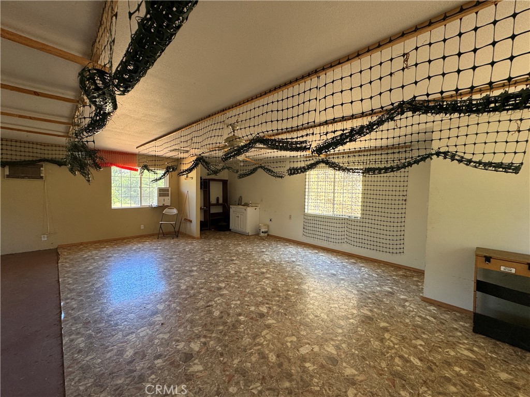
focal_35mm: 14
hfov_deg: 102.1
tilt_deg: -1.9
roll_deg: -1.8
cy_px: 198
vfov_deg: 85.7
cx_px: 265
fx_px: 214
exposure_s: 1/99
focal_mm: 2.22
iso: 160
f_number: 2.2
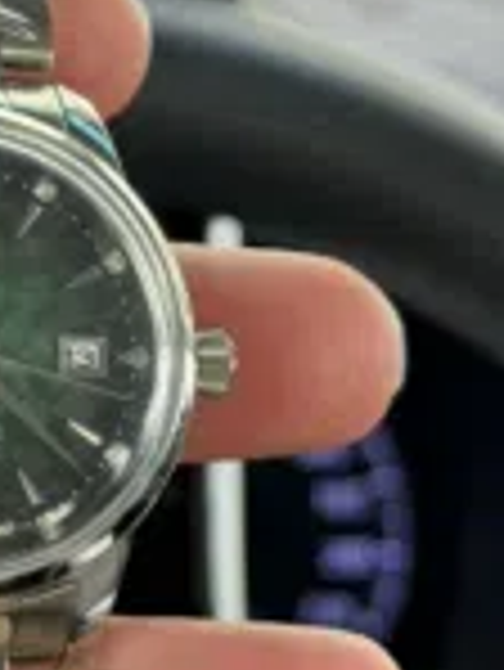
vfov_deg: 15.3
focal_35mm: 129
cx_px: 32
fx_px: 2501
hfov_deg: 11.4
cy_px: 346
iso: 80
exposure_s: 1/121
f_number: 1.78
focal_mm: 6.76
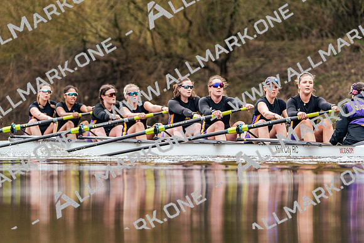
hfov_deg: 5.4
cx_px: 182
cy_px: 122
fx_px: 3863
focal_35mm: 382
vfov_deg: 3.6
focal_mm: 382
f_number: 6.3
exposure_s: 1/2000
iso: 2500
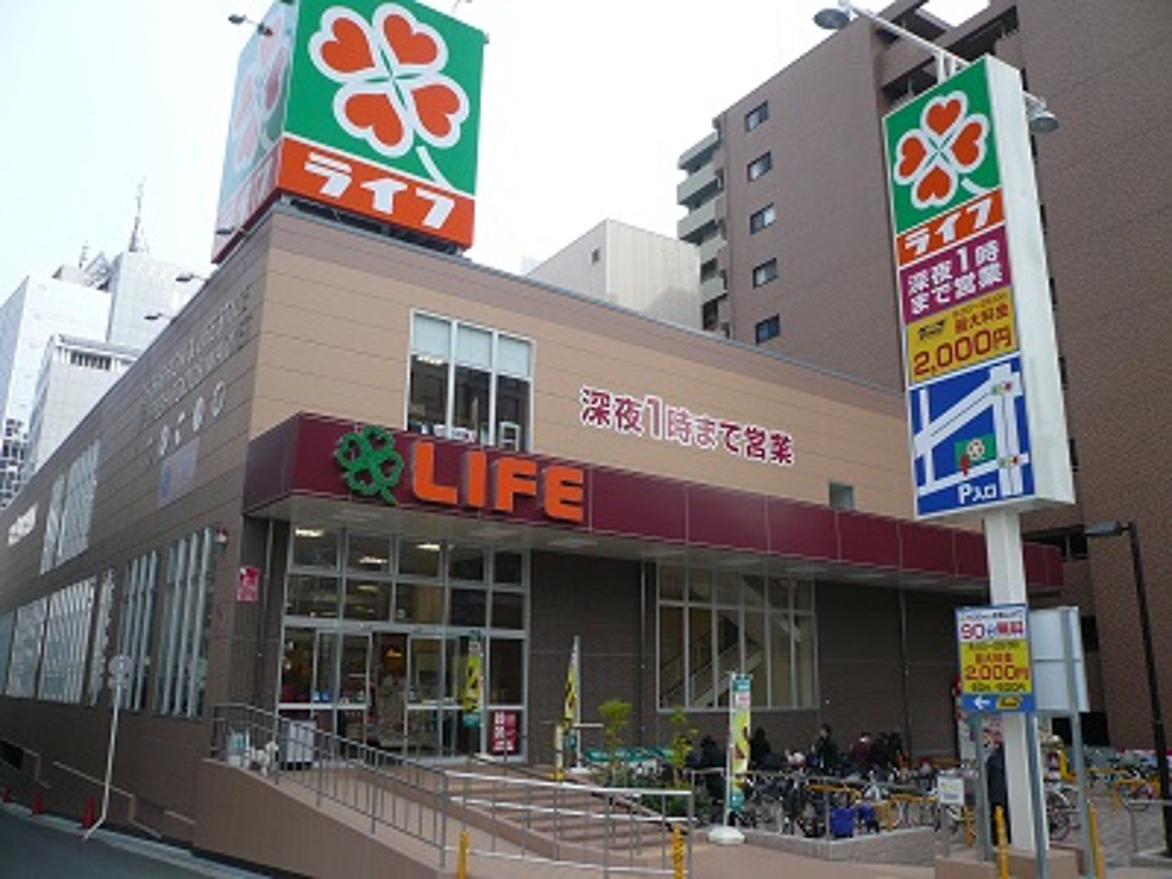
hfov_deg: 63.4
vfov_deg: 49.7
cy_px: 440
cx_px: 586
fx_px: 948
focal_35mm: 28
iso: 100
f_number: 2.8
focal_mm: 4.6
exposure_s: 1/500
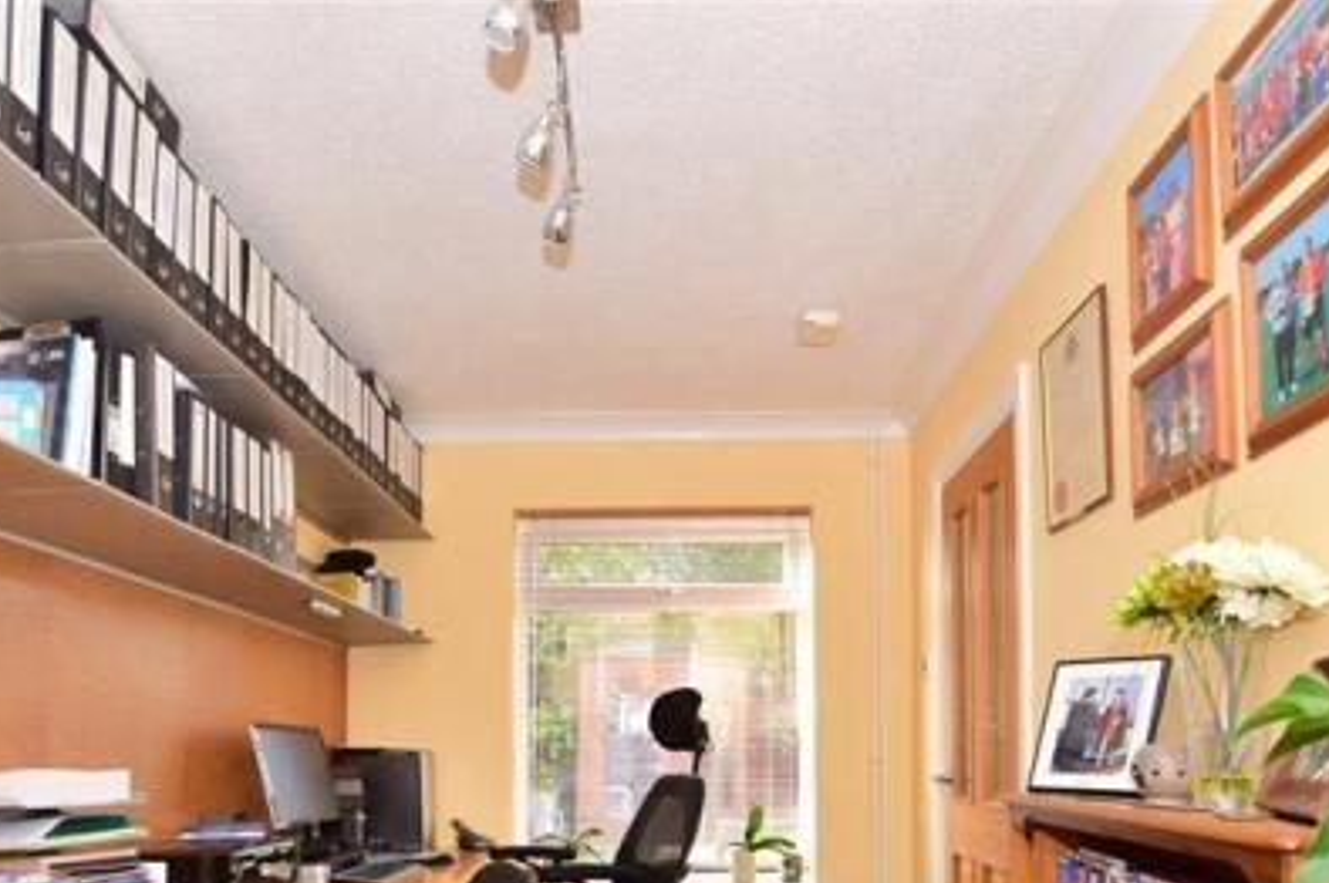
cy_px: 733
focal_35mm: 25
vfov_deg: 47.8
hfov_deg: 71.5
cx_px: 621
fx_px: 922
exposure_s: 1/60
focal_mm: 10
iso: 200
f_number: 5
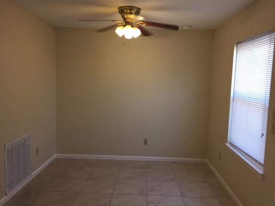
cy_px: 103
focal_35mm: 29
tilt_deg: -5.2
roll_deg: -1.2
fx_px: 230
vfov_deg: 48.2
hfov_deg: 61.7
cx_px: 138
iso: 40
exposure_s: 1/60
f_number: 2.2
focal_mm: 4.15
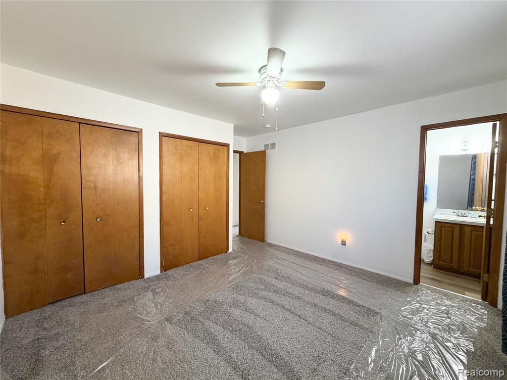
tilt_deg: -2.6
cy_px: 190
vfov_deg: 85.7
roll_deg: +0.0
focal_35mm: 14
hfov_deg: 102.1
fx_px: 205
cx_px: 254
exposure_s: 1/60
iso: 250
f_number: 2.2
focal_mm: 2.22
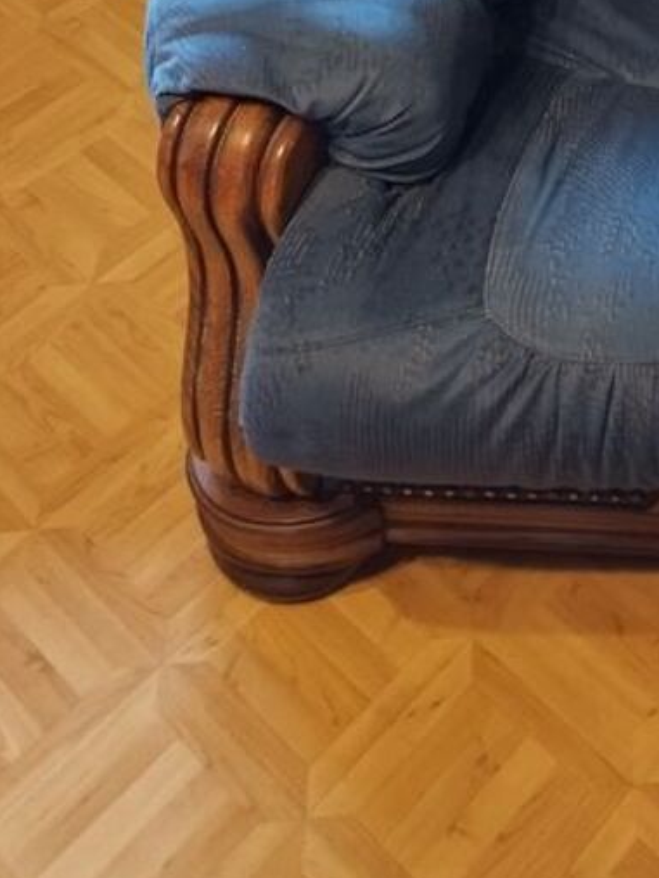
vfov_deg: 26.3
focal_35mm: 63
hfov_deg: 22.0
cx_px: 723
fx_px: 1599
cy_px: -255
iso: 400
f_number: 1.89
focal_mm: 5.89
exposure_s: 1/25
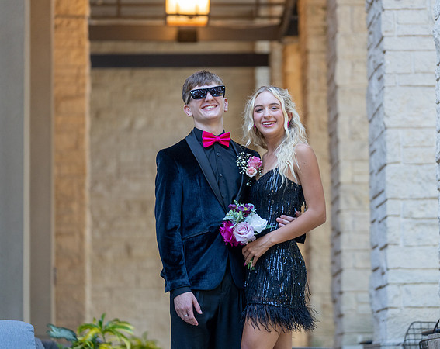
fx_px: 1746
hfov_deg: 14.4
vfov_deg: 11.4
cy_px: 174
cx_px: 236
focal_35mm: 134
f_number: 2.8
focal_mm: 117
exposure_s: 1/320
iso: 1000
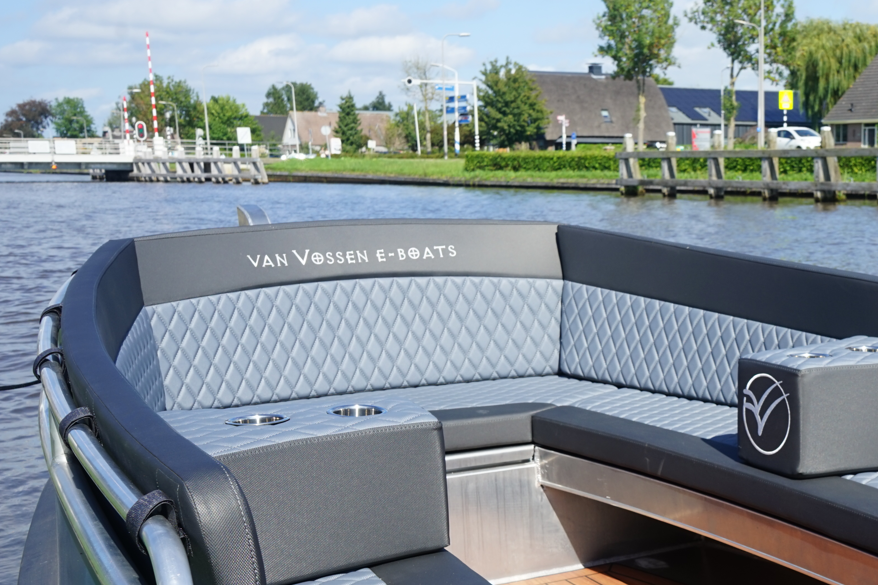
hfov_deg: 34.5
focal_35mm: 55
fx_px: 1341
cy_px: 468
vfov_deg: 24.2
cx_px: 771
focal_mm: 29
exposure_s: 1/100
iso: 100
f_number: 10
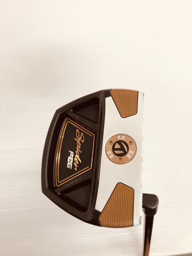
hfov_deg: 49.7
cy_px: 128
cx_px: 96
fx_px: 207
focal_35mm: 28
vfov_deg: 63.4
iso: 50
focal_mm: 3.99
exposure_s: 1/120
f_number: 1.8
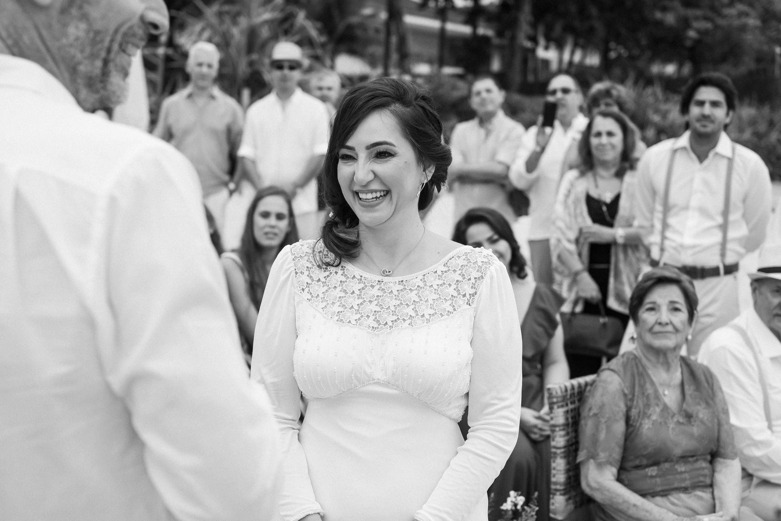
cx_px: 390
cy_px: 260
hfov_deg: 37.5
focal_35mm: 53
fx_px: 1150
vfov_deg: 25.5
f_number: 2.8
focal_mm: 35
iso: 800
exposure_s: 1/3200
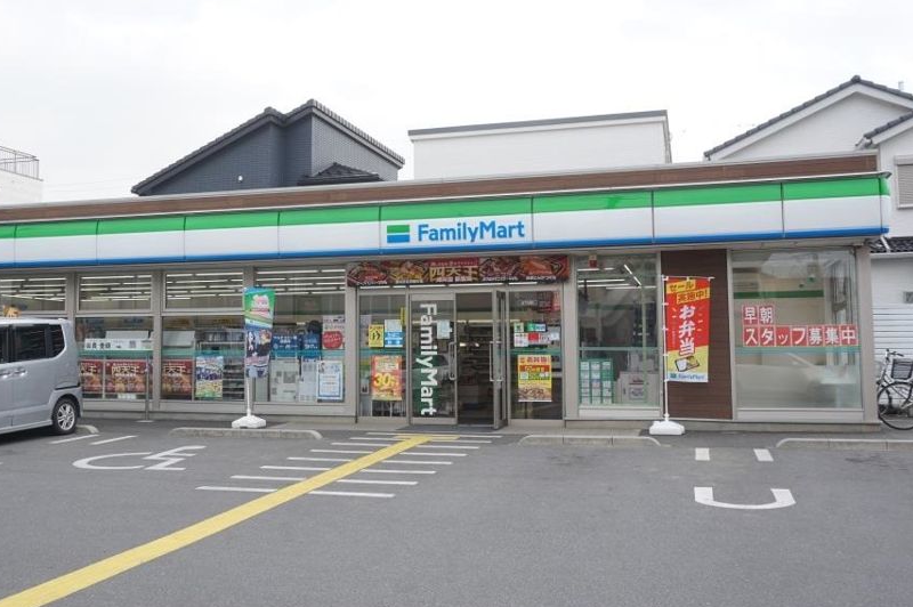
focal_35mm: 36
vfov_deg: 36.8
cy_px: 273
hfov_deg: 53.0
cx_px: 387
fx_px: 912
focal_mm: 20
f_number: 7.1
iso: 100
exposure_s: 1/100
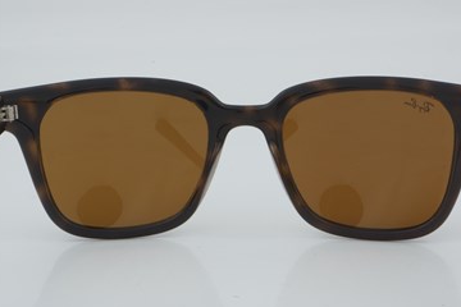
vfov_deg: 14.9
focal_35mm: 92
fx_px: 1172
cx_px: 247
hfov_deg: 22.2
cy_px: 157
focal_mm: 55
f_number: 29
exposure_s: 1/4
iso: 100
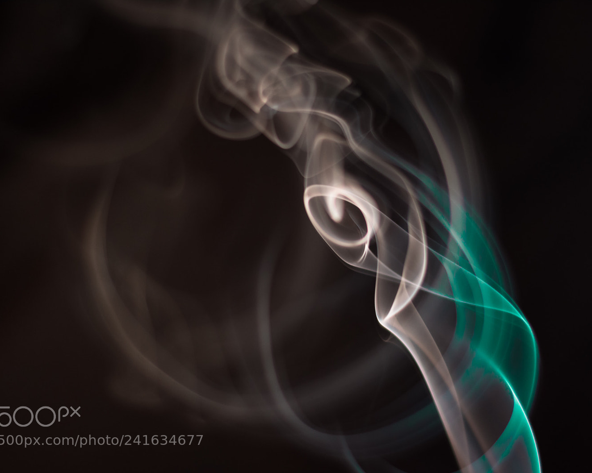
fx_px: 1489
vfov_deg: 18.1
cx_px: 327
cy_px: 237
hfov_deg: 22.5
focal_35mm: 85
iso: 320
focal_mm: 50
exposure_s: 1/400
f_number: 2
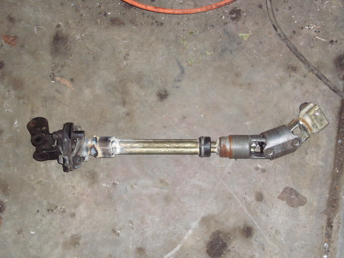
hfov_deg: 26.7
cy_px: 129
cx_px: 172
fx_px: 725
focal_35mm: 73
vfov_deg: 20.2
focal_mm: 12
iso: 320
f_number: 4.5
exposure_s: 1/30
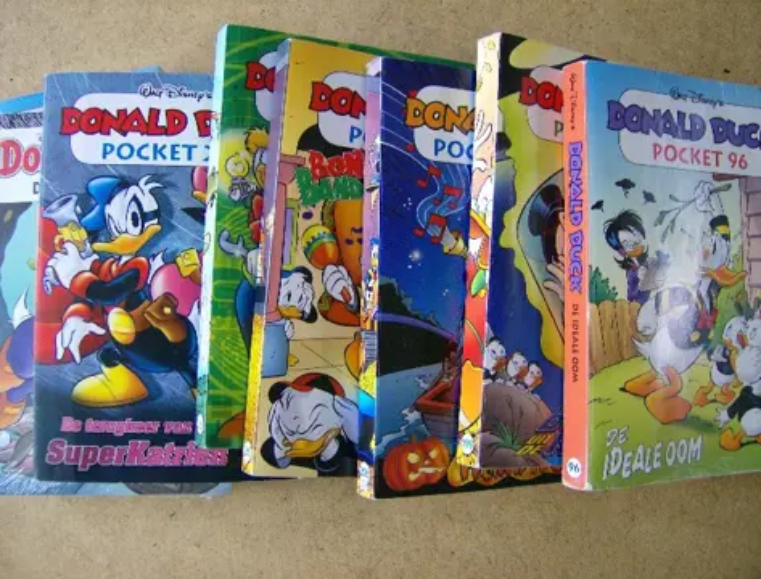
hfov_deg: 51.1
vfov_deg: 40.0
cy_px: 290
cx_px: 380
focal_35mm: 36
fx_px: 796
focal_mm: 6
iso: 131
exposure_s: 1/64
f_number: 2.8
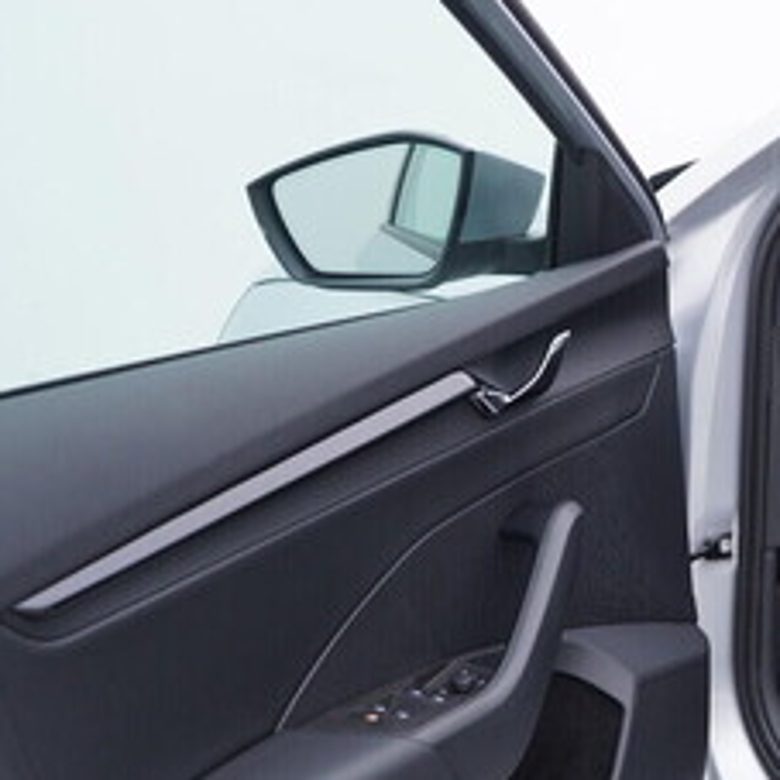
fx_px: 1886
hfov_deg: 21.7
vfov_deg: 23.3
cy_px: 462
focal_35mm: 74
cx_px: 935
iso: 125
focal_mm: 24
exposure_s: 1/50
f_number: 3.2
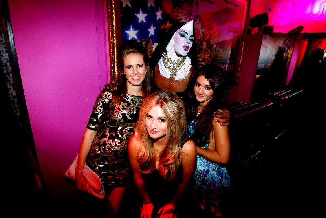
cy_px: 109
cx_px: 163
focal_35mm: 18
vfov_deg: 67.5
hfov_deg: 89.9
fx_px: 163
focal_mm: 12
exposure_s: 1/10
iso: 400
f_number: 4
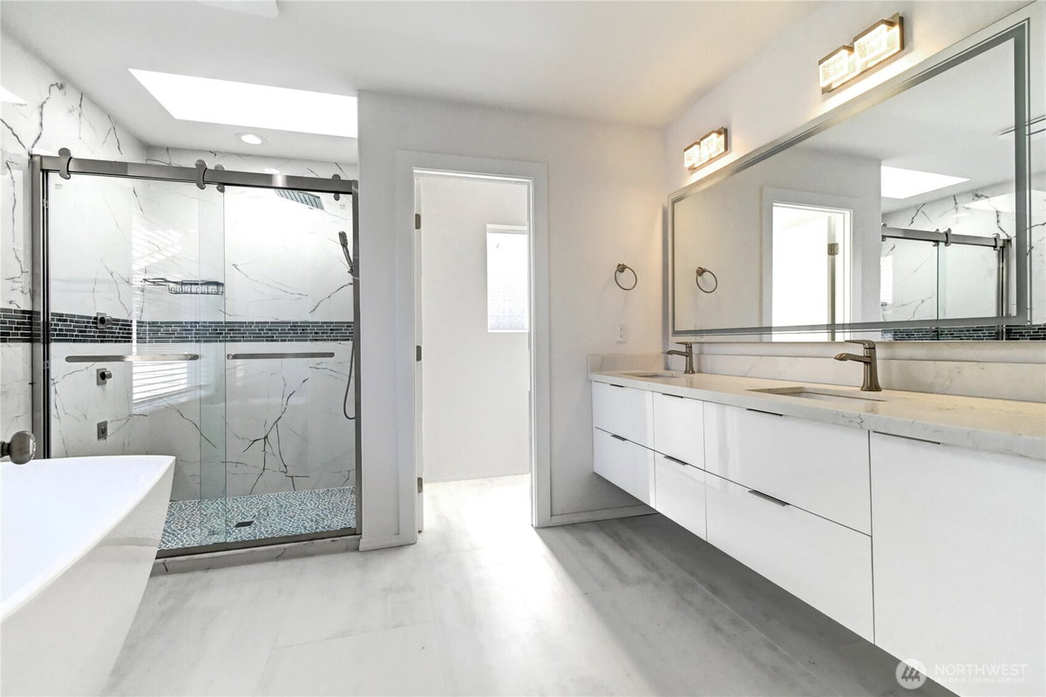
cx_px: 523
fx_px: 436
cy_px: 348
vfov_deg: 77.3
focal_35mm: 15
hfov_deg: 100.4
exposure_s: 1/100
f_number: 11
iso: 3200
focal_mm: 10
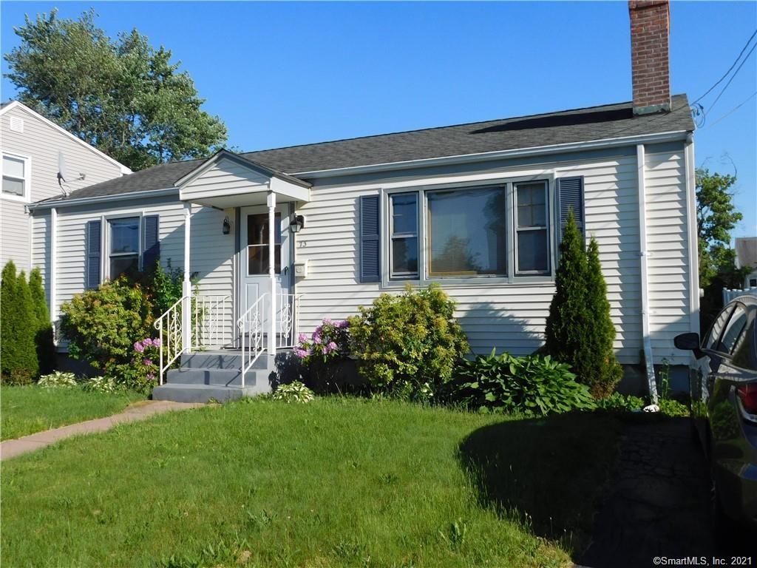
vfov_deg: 46.8
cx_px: 378
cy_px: 284
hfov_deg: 60.0
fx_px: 656
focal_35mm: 30
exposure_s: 1/400
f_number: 6.4
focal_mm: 5.3
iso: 125
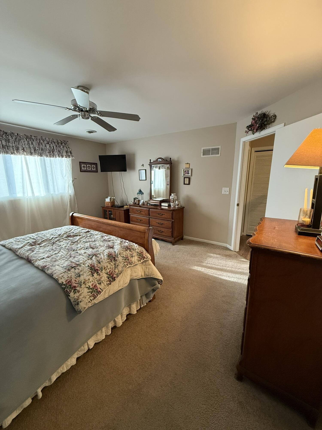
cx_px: 161
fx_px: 174
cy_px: 215
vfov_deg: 102.1
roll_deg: +0.4
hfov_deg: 85.7
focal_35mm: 14
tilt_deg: -10.9
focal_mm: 2.22
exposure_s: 1/60
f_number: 2.2
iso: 320
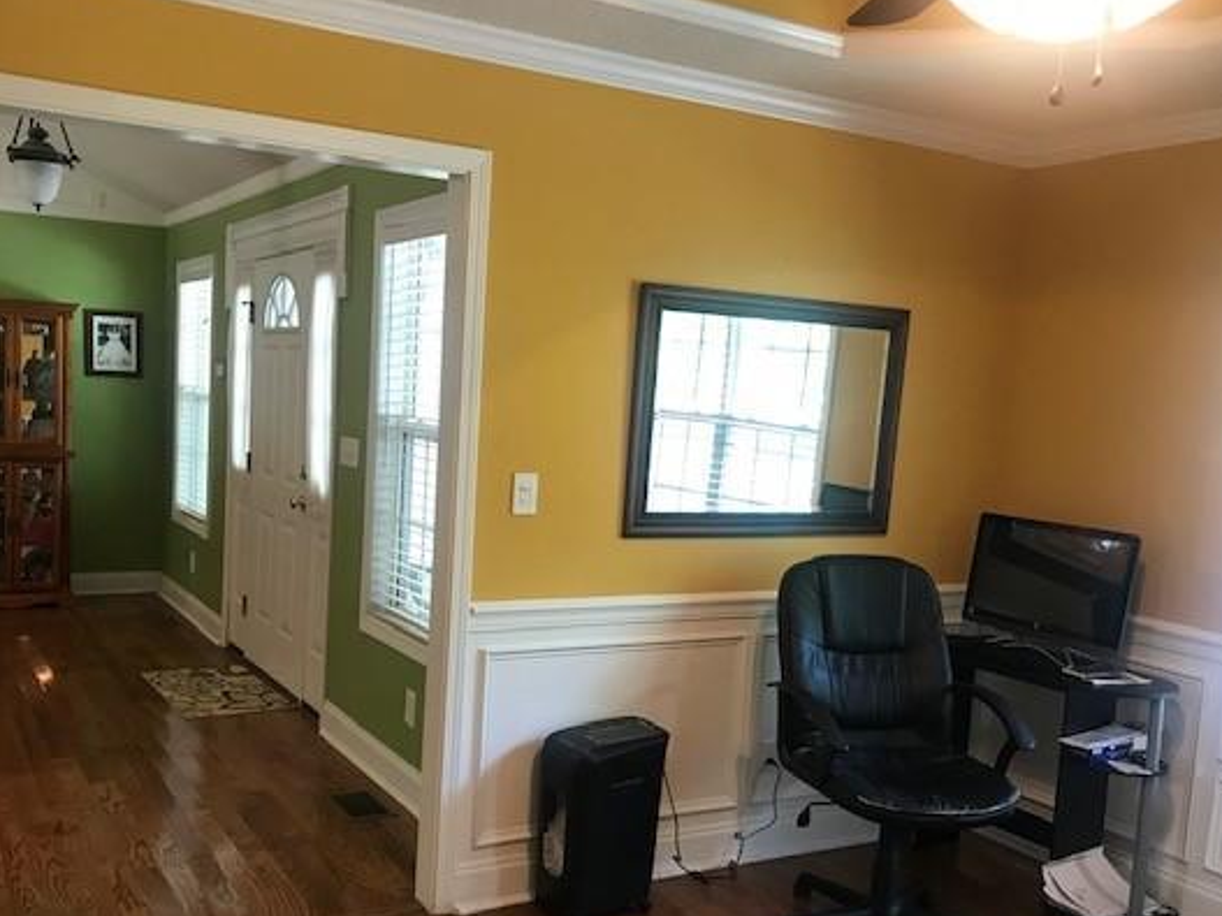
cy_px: 536
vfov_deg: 41.6
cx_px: 552
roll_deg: -3.1
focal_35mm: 34
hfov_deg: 53.9
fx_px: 1200
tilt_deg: -6.0
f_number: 1.8
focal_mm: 3.99
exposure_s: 1/15
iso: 50
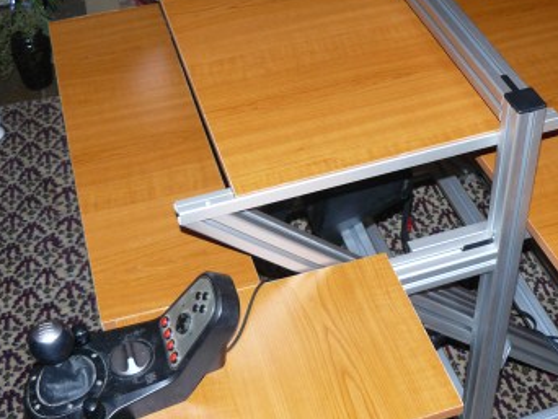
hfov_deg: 34.6
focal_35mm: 55
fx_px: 887
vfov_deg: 26.5
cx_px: 370
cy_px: 165
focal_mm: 6
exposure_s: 1/30
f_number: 2.8
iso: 125
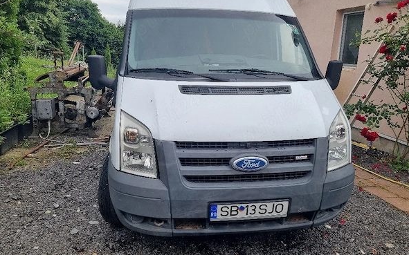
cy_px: 115
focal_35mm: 28
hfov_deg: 66.5
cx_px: 206
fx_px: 312
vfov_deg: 44.5
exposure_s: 1/1250
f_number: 1.8
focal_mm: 5.4
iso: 50
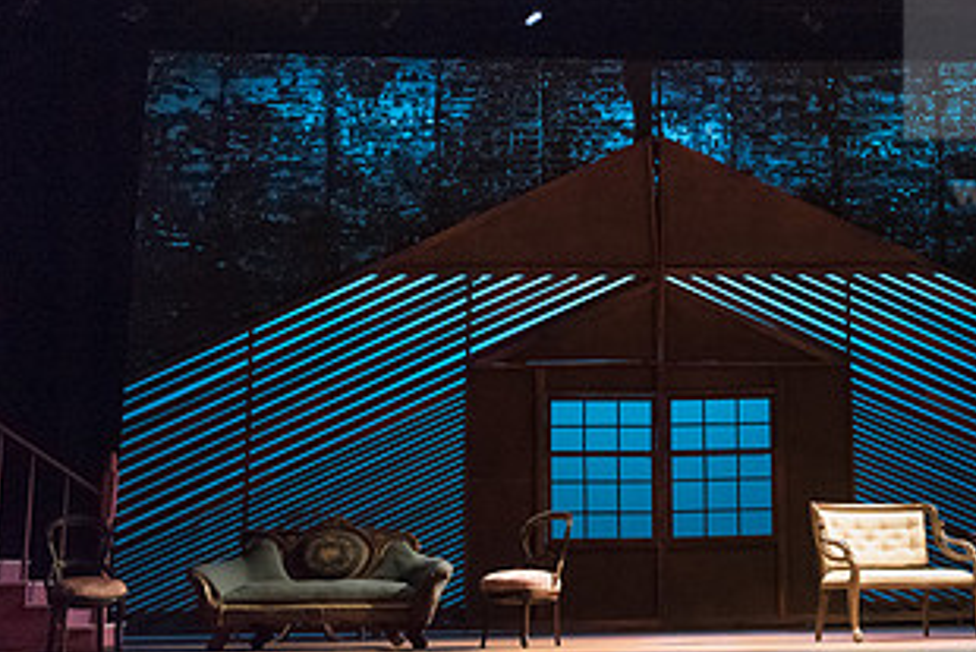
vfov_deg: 19.2
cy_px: 257
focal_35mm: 71
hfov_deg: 27.7
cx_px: 809
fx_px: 1926
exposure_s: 1/160
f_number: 4
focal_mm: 38
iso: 4000
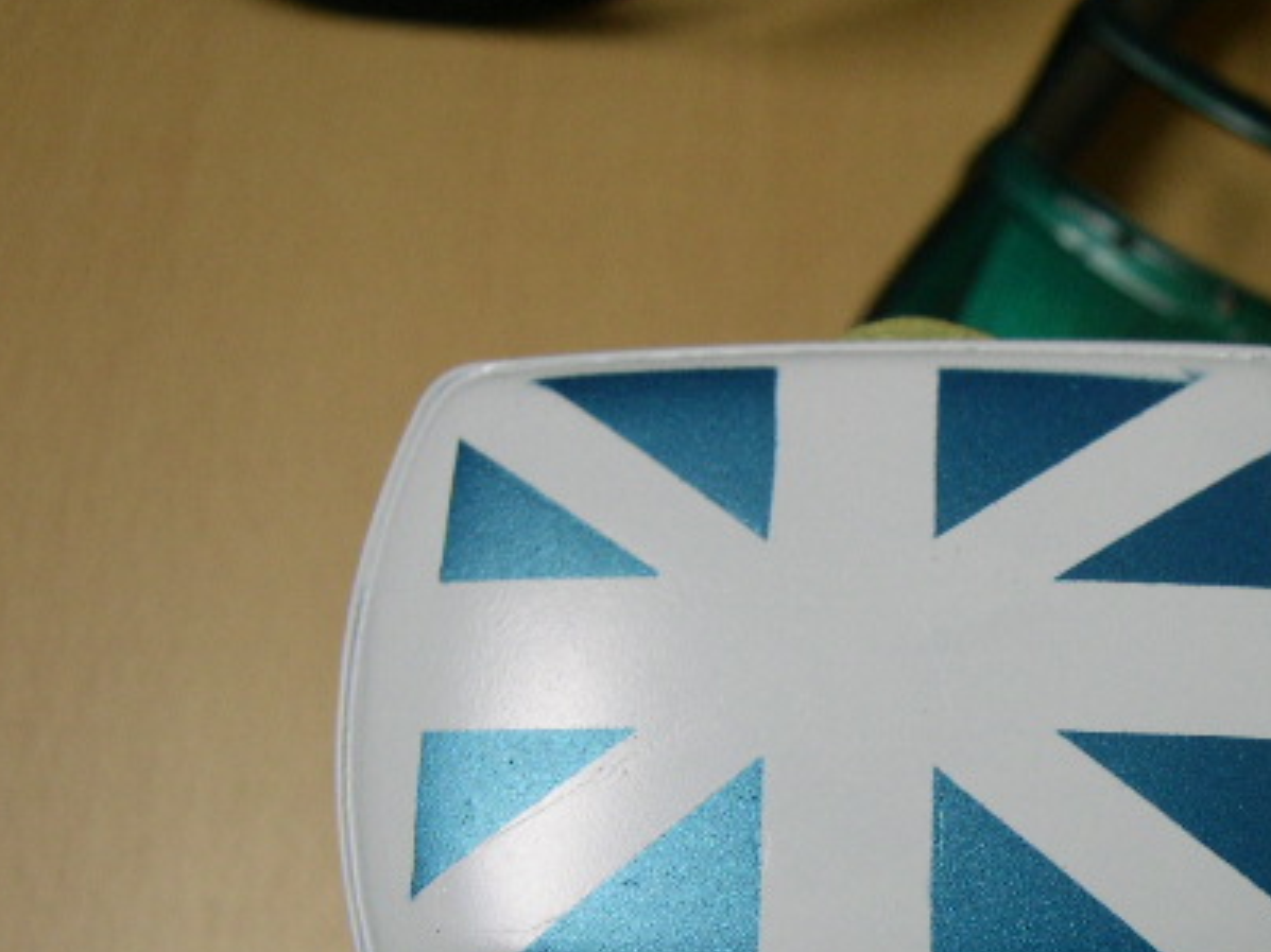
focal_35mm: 61
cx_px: 927
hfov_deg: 31.2
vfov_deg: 23.8
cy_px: 691
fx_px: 2239
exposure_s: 1/18.9
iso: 100
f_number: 2.8
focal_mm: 8
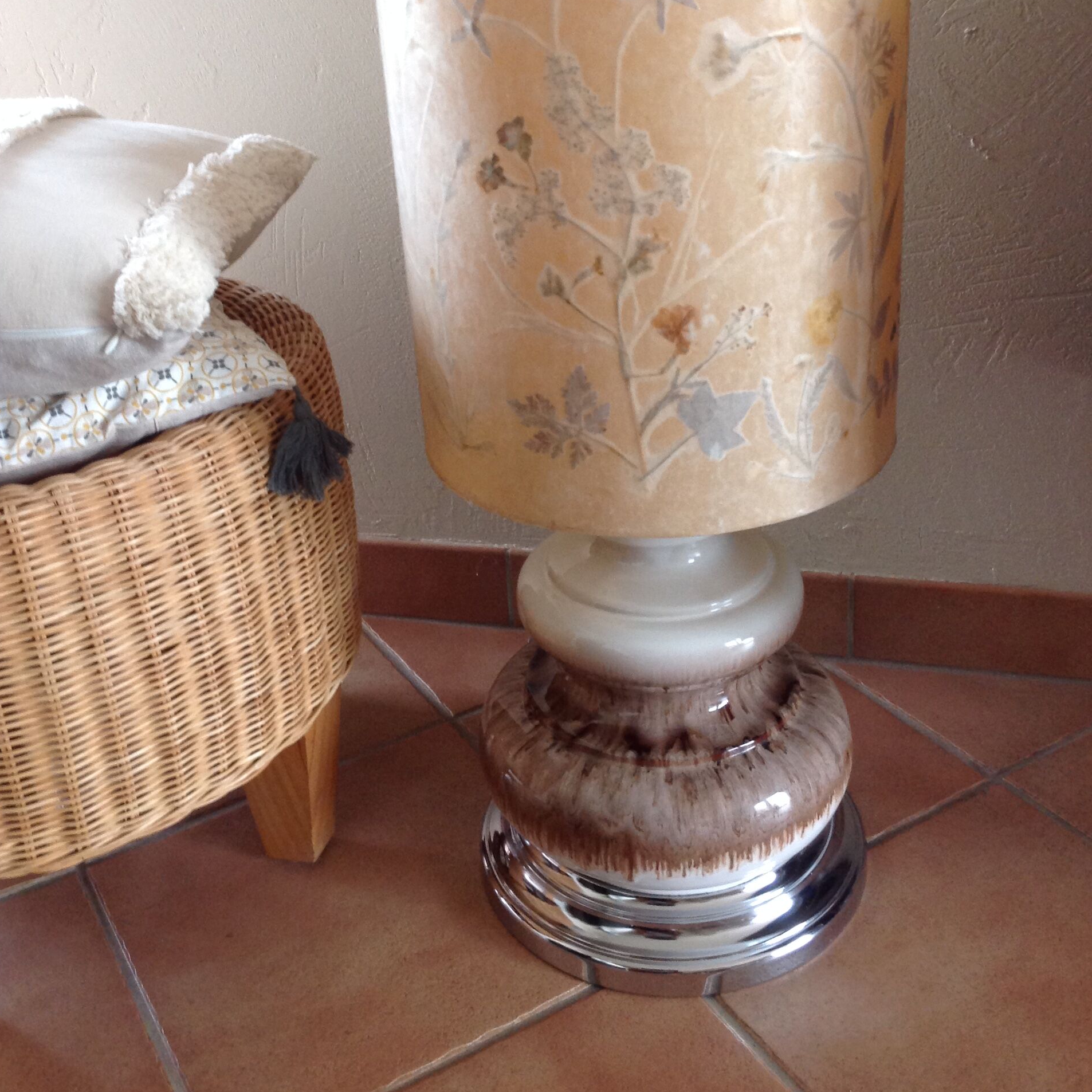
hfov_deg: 40.0
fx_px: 1499
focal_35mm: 42
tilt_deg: -21.4
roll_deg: +4.1
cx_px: 539
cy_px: 370
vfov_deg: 39.6
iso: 125
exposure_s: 1/15
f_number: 2.4
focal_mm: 4.28
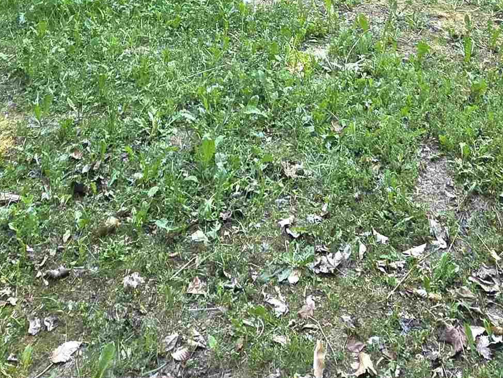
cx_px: 273
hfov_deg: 45.7
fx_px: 596
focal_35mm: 41
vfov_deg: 26.7
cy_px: -170
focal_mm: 2.2
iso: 50
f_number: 2.2
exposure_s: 1/244
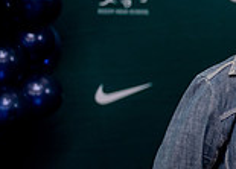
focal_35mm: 200
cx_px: 435
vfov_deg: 7.2
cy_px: 82
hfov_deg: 9.5
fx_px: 1342
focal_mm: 50
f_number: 1.2
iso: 800
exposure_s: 1/320
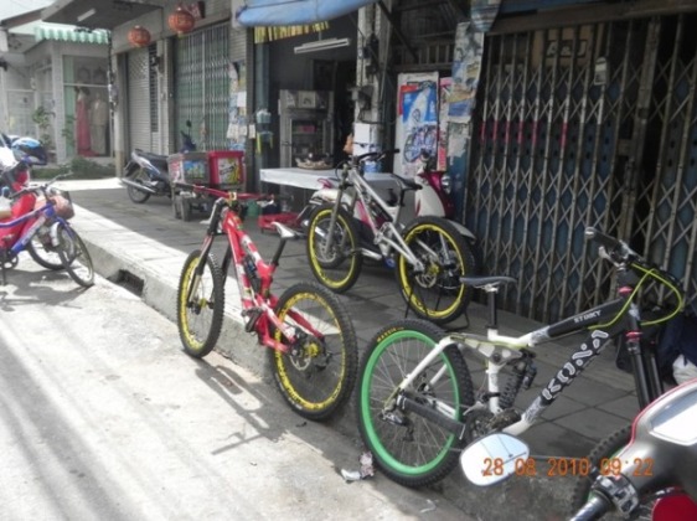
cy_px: 260
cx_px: 348
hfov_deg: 55.4
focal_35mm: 33
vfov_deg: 42.9
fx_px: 664
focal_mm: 5.9
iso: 160
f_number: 5.6
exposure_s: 1/194
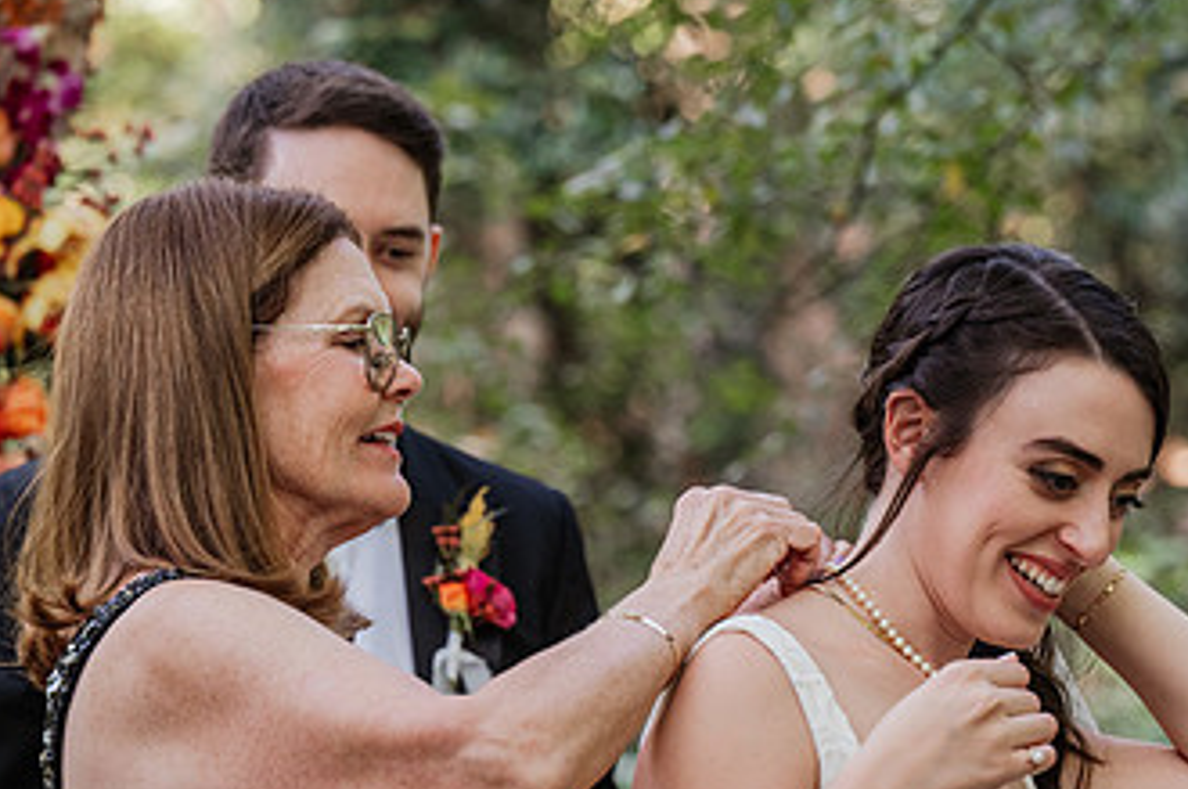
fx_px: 4580
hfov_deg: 14.7
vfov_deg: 9.8
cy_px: 612
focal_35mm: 139
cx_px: 860
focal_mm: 79
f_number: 3.5
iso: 1600
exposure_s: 1/250
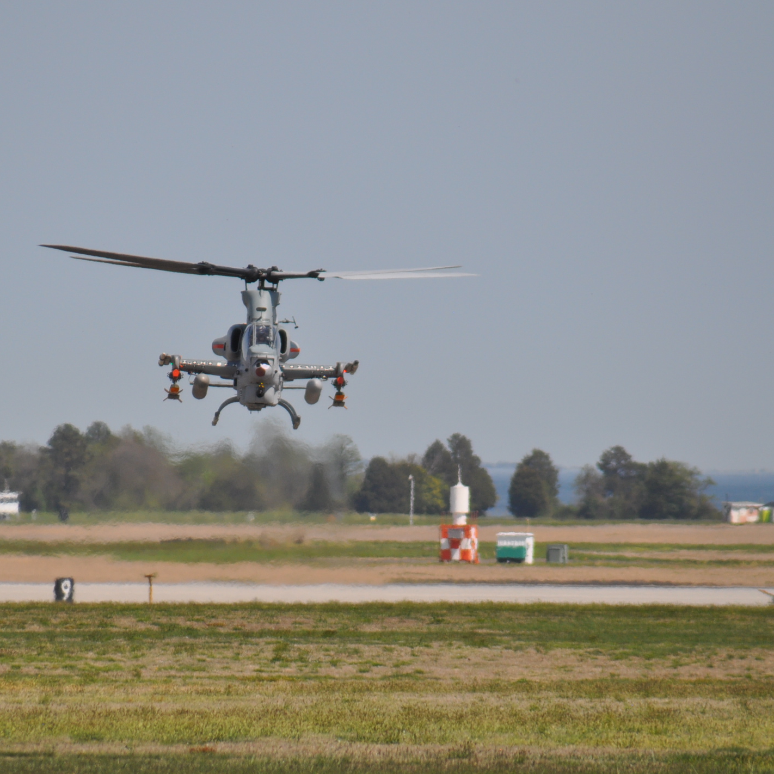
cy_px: 387
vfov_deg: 3.0
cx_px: 267
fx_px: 14571
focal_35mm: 576
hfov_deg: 3.0
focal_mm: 300
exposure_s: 1/2000
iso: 320
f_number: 6.3
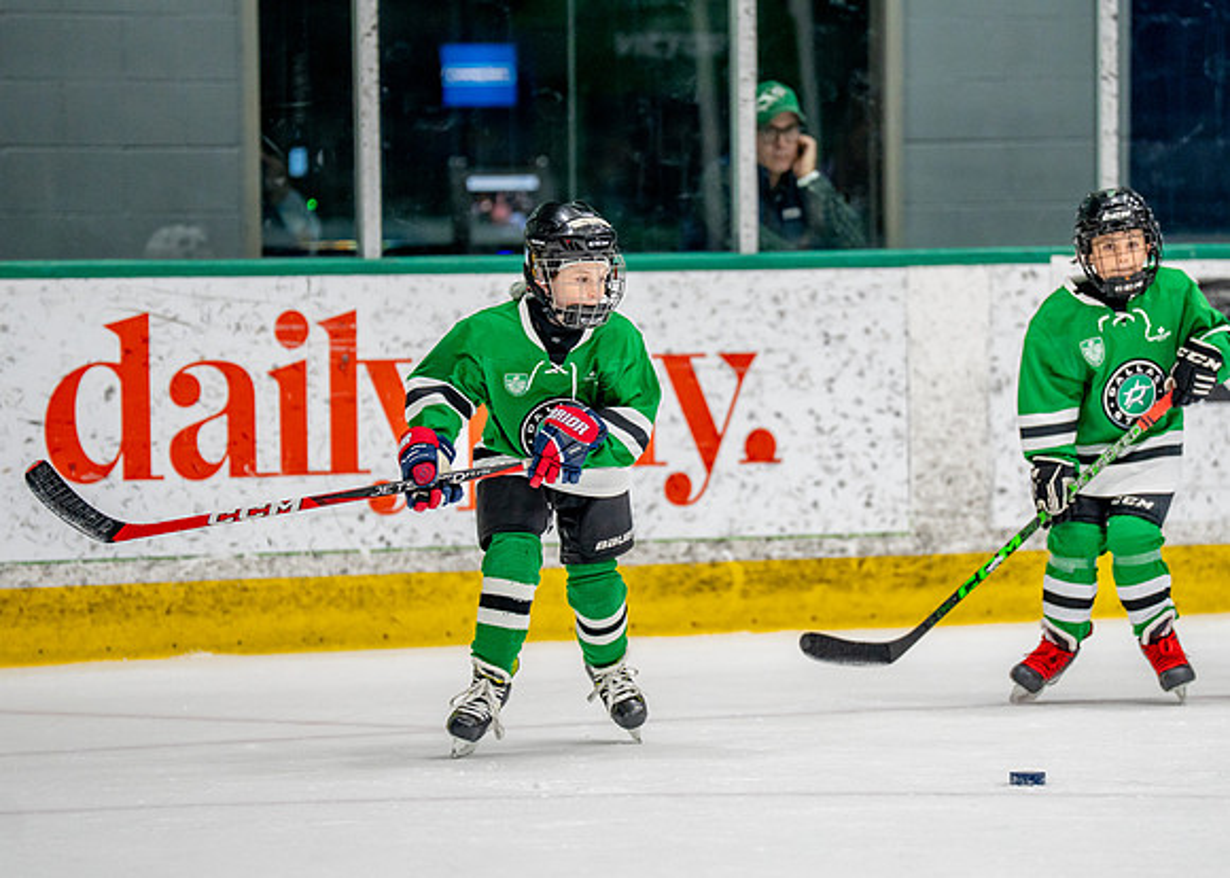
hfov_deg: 7.7
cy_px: 436
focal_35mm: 262
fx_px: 9167
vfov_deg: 5.5
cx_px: 693
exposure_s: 1/1250
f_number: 2.8
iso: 1000
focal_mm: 200
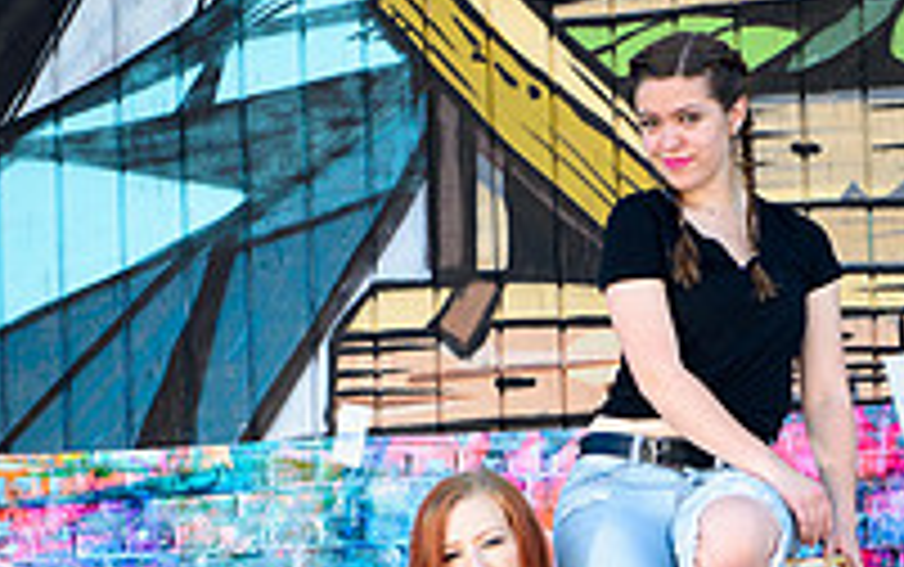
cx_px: 648
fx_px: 4833
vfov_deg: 6.6
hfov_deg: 10.7
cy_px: 828
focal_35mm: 196
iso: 125
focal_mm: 86
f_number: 4.5
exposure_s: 1/320
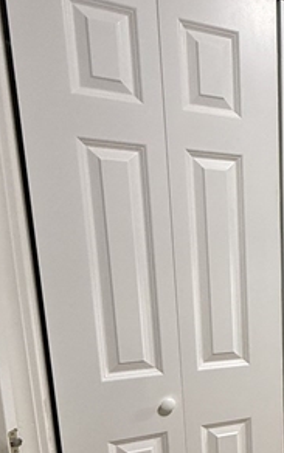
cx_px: 399
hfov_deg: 26.2
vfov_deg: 48.5
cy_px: 338
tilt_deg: -12.7
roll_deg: -2.3
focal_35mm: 39
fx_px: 482
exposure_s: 1/60
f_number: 2.2
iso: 320
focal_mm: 2.22
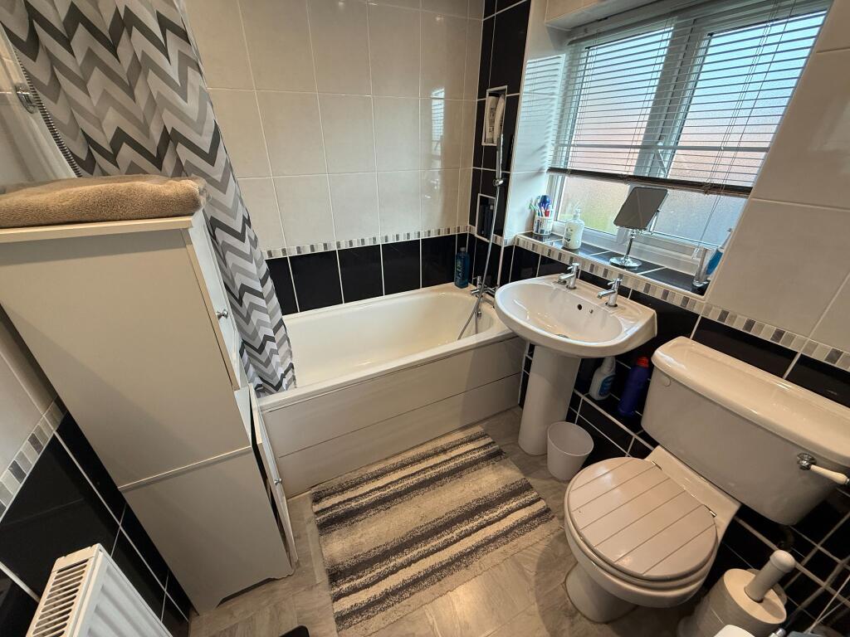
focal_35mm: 14
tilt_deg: -27.5
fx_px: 344
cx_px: 425
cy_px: 318
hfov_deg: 102.1
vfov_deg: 85.7
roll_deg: +0.8
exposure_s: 1/100
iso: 160
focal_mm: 2.22
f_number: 2.2
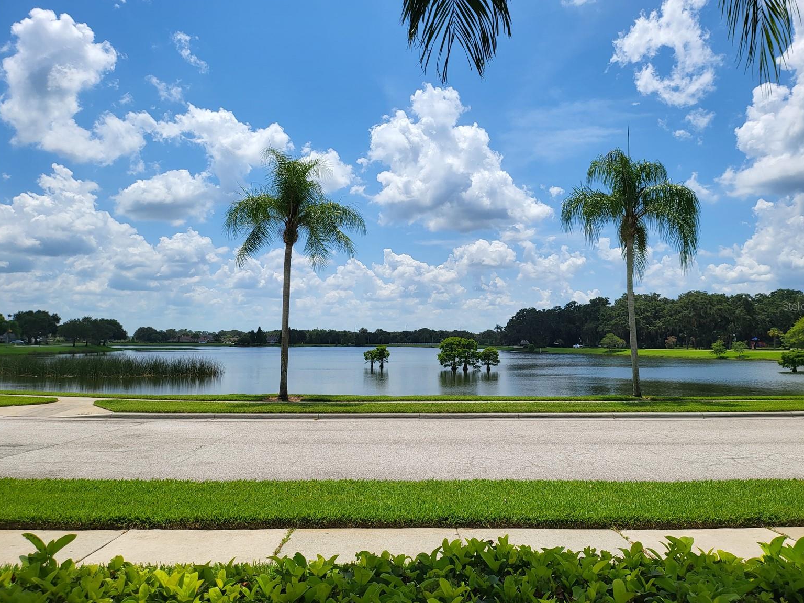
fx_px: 581
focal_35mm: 25
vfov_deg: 54.9
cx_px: 414
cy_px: 306
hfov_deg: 69.4
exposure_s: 1/4176
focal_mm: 5
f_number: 1.8
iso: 40
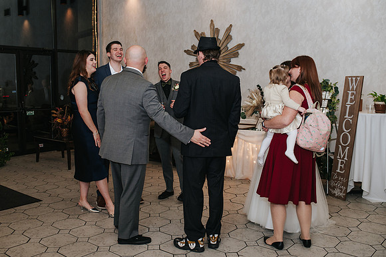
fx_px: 394
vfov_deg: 36.1
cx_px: 193
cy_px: 122
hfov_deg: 52.2
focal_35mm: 37
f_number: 3.2
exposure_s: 1/200
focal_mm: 35
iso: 800
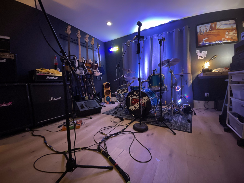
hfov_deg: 106.2
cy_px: 92
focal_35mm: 13
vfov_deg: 89.9
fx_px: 92
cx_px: 122
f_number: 2.4
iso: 800
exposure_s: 1/15
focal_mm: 1.55
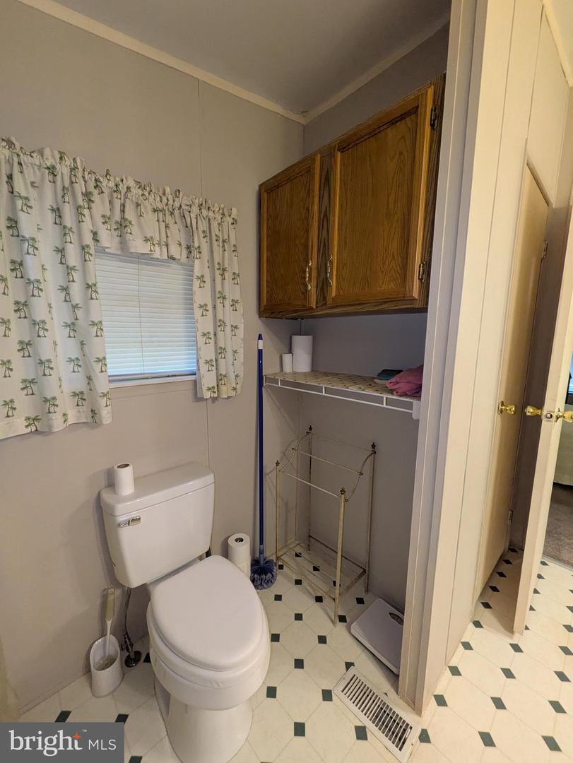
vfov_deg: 102.0
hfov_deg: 85.7
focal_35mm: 14
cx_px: 286
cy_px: 382
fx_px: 309
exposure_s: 1/120
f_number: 2.2
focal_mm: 1.83
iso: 815
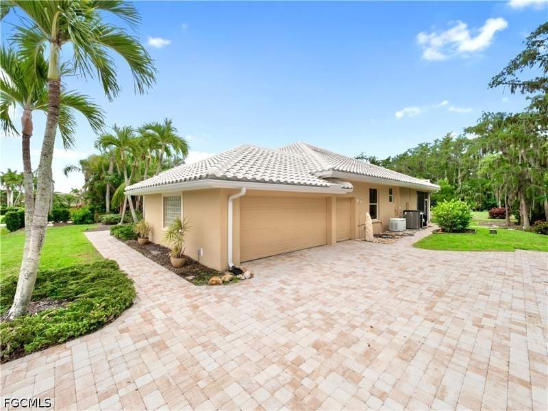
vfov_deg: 85.7
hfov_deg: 102.1
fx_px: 222
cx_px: 274
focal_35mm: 14
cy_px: 206
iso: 200
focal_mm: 7
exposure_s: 1/640
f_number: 7.1
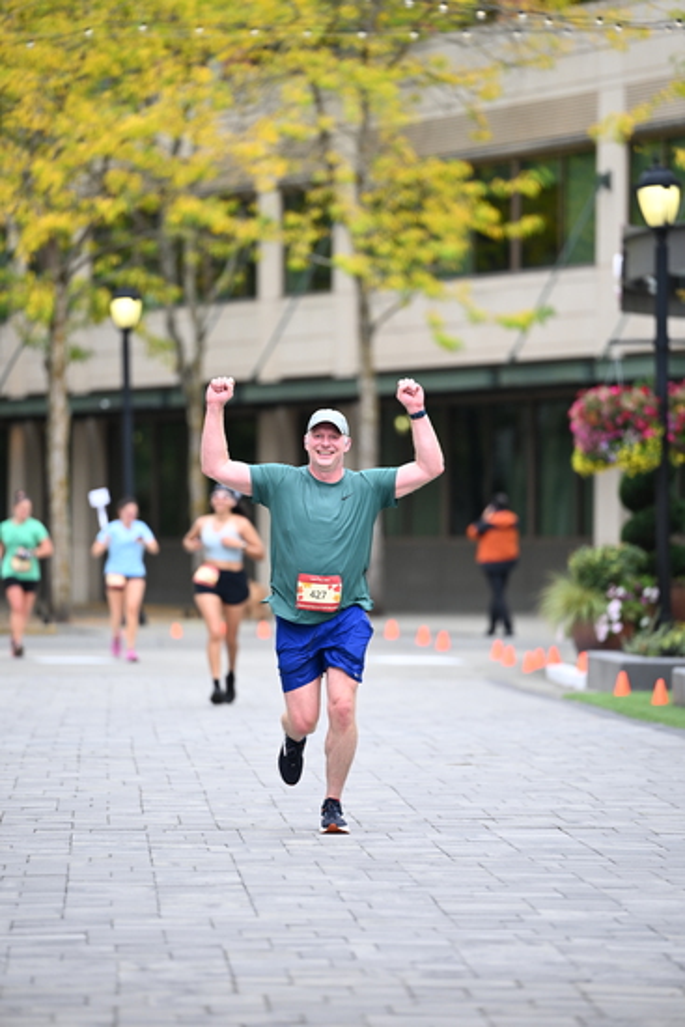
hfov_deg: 6.9
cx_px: 342
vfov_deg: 10.3
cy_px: 514
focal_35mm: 200
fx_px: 5704
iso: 640
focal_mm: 200
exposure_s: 1/1600
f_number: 2.8
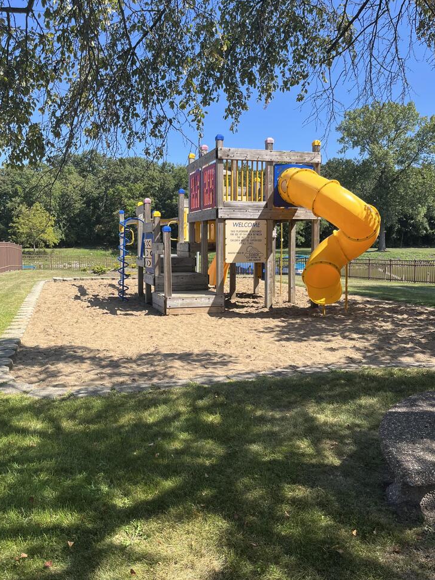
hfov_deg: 48.2
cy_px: 272
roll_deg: +1.2
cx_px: 218
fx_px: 486
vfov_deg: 61.6
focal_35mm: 29
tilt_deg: -6.1
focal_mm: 5.1
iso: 50
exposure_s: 1/1721
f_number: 1.6
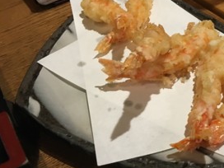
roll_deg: +5.5
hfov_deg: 38.0
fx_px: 311
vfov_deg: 30.2
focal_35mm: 48
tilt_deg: -43.0
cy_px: 69
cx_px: 184
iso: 50
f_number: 2.2
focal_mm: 4.15
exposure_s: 1/4
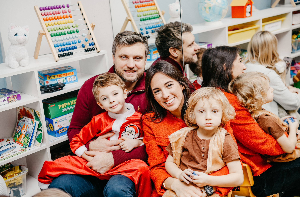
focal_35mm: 50
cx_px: 154
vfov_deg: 27.0
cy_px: 94
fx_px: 411
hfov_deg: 40.1
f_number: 4
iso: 250
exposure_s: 1/160
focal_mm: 48
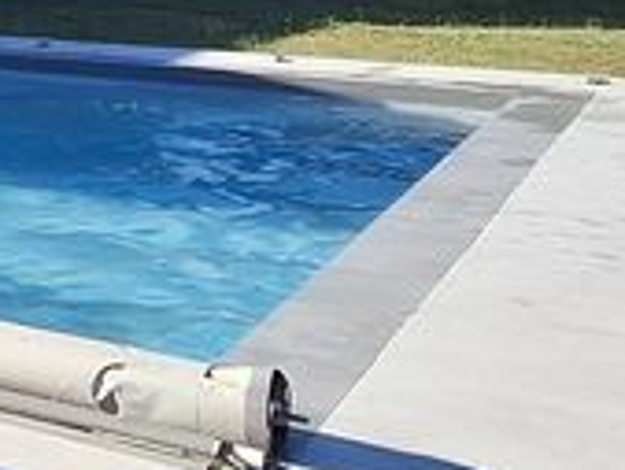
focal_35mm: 77
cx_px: -854
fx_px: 1391
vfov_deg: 18.1
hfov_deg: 15.2
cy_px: -111
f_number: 2.2
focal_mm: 1.74
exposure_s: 1/769
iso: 40
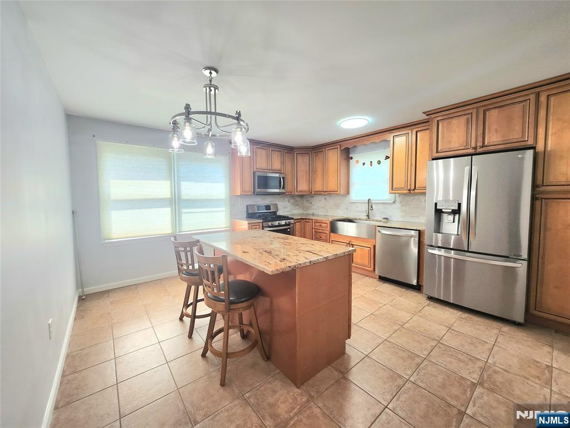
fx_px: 214
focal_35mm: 13
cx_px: 285
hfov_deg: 106.2
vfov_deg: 89.9
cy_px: 214
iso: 64
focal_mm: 1.74
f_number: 2.2
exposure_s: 1/60.2
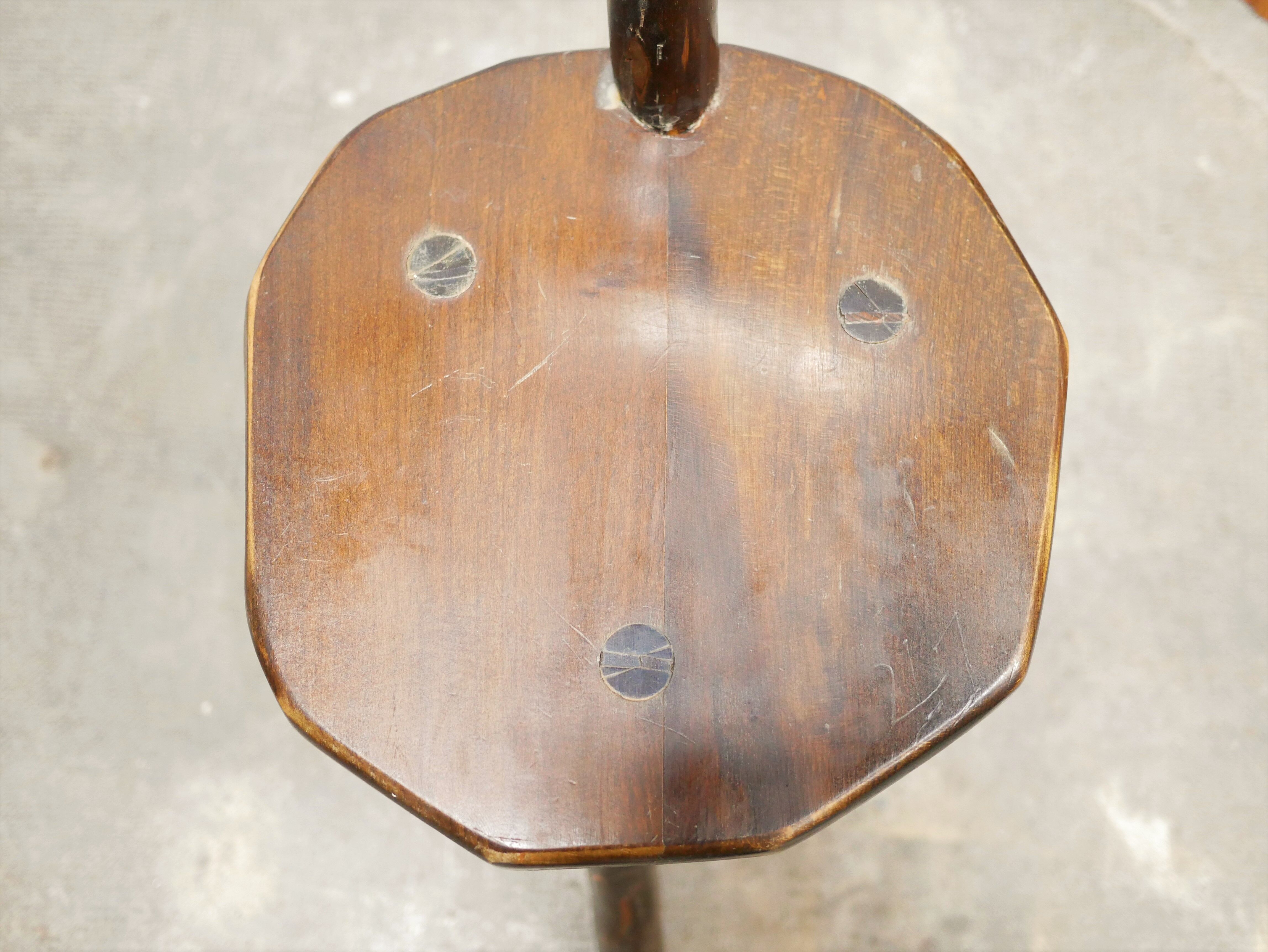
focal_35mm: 40
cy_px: 476
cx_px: 634
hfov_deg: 46.8
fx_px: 1466
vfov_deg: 36.0
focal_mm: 20
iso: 1600
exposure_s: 1/60
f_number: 1.7
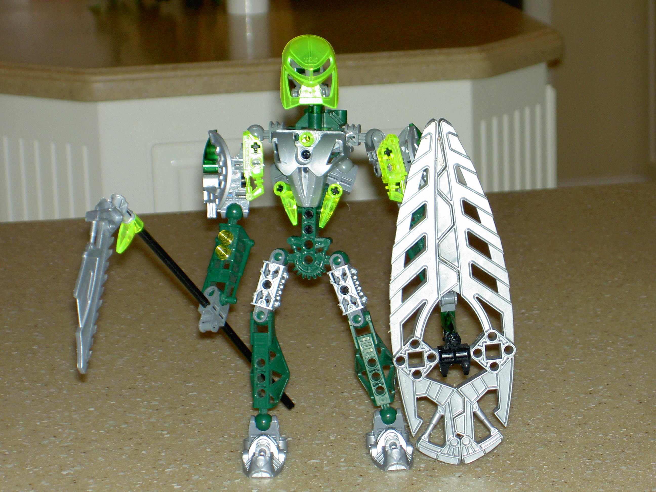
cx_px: 328
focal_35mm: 116
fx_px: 2198
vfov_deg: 12.8
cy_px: 246
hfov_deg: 17.0
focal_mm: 24
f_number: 4.9
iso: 100
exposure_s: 1/89.3
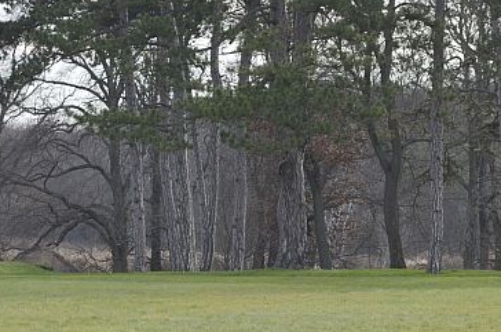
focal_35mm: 223
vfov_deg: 6.1
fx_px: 3102
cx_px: 563
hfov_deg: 9.1
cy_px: -30
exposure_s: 1/250
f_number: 8
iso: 140
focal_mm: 55
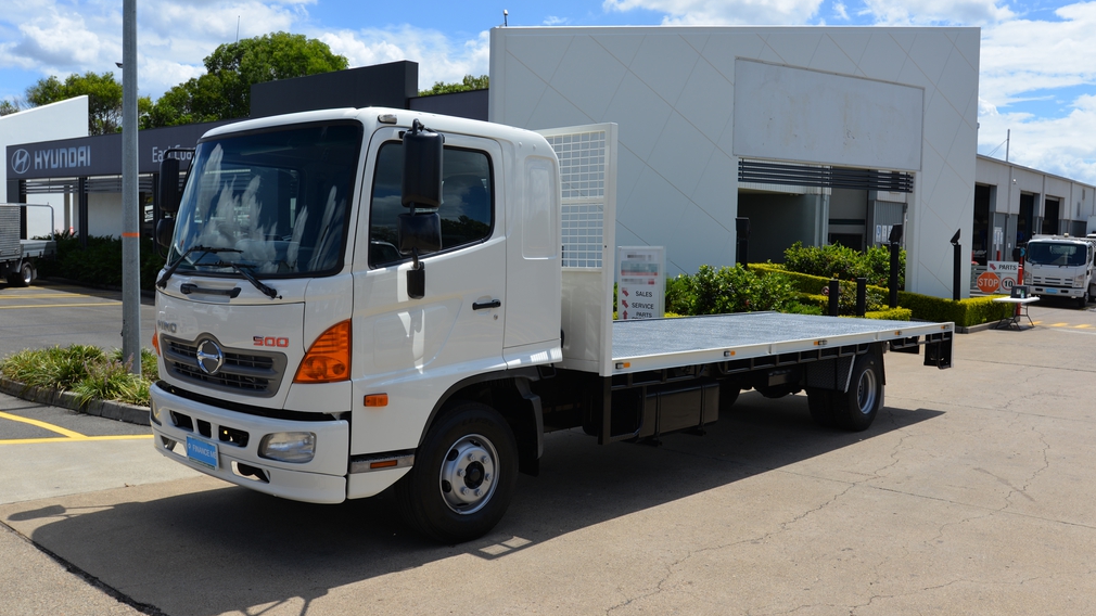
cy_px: 293
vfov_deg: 36.7
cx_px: 549
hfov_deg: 61.0
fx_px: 930
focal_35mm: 32
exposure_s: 1/250
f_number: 8
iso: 100
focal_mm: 30
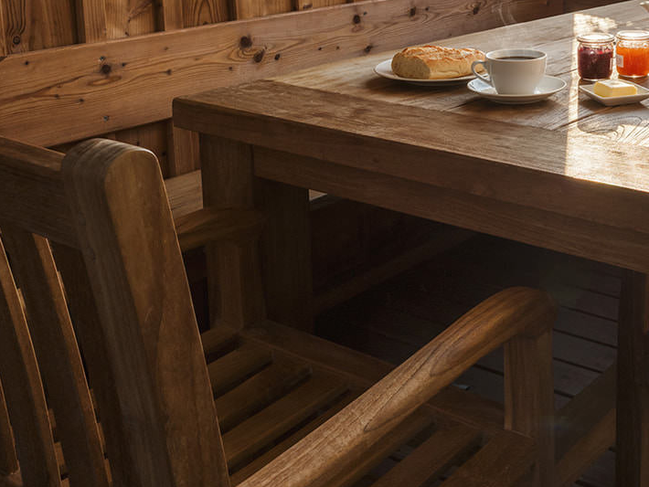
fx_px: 975
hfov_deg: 35.1
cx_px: 561
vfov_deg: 27.3
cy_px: 70
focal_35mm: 52
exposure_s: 1/80
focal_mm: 24
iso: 100
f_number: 13
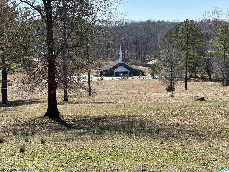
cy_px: 86
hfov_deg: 25.3
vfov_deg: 19.1
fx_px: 509
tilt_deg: -4.6
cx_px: 114
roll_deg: +0.4
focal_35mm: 77
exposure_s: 1/459
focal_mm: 9
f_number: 2.8
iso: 25
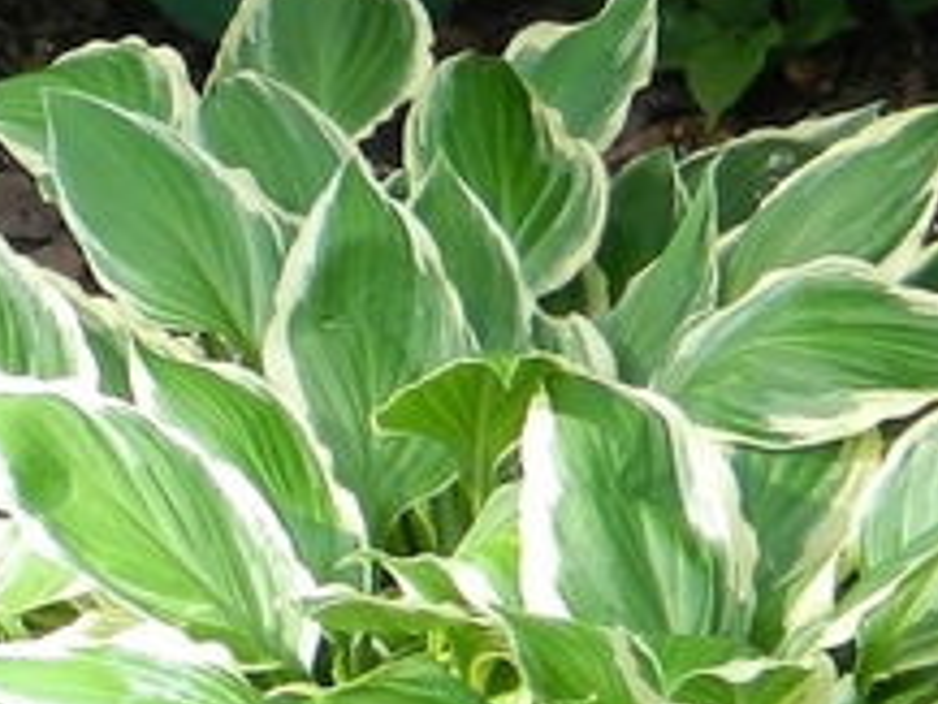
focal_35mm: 312
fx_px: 8459
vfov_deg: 4.7
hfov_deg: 6.3
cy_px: -255
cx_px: -441
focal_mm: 8.4
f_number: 3.6
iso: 80
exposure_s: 1/50
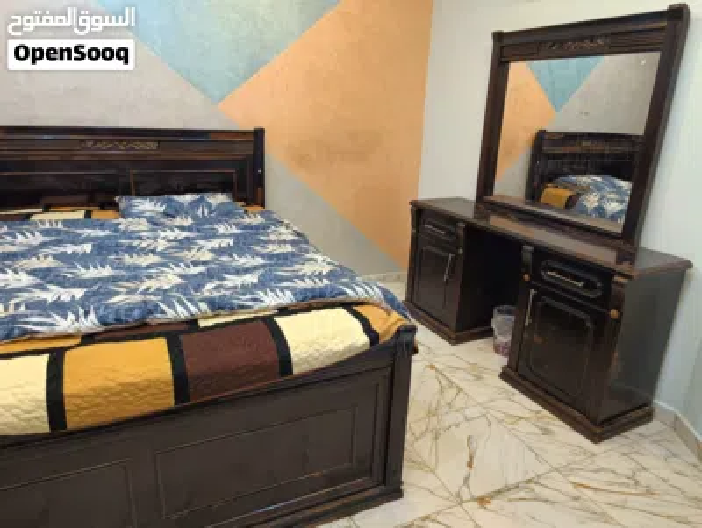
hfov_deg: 73.9
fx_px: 467
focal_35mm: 23
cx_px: 351
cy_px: 264
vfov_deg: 59.0
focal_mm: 6.06
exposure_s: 1/50
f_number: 1.69
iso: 800
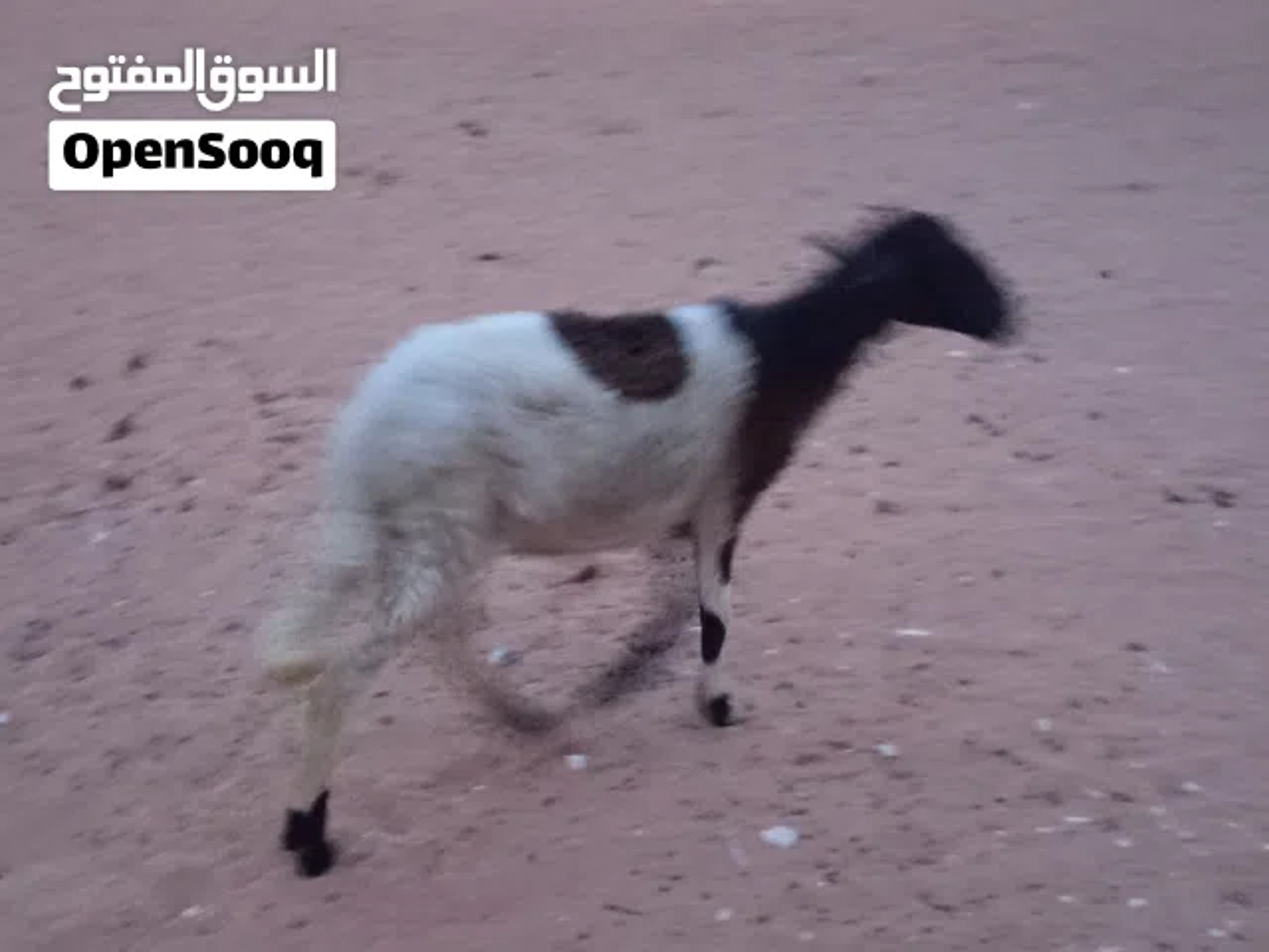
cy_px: 476
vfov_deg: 37.7
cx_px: 634
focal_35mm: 38
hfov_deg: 49.0
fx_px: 1393
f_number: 1.7
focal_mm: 5.24
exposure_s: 1/16.7
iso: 4450
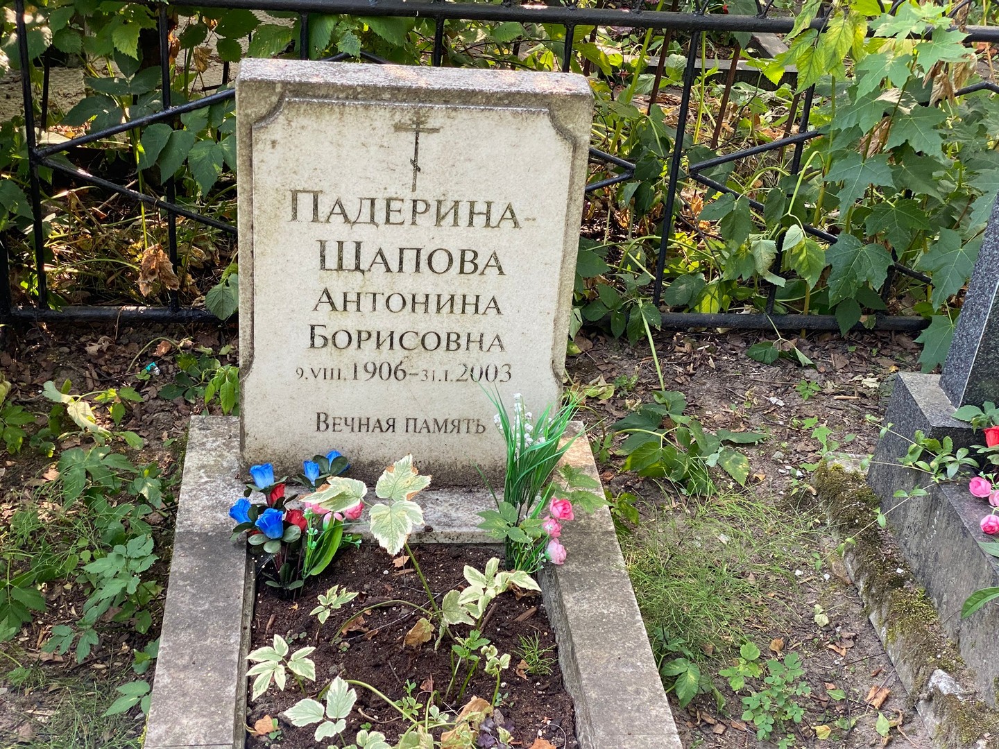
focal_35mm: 52
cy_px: 374
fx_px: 1501
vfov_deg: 28.0
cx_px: 500
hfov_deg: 36.8
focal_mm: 6
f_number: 2
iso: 80
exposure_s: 1/122
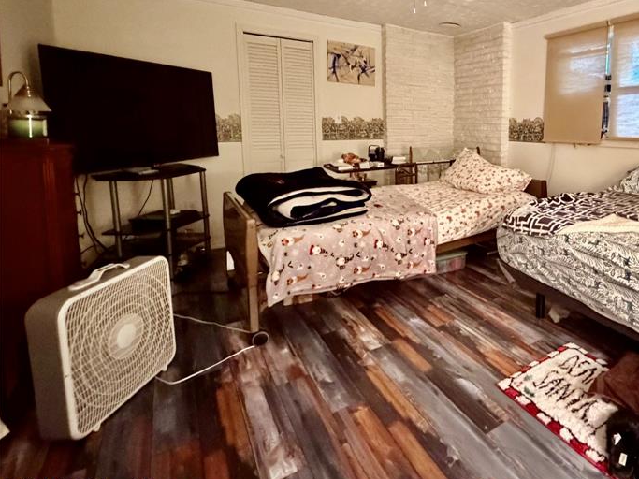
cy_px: 163
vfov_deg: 62.0
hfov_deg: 73.6
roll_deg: -0.3
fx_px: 388
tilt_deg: -5.2
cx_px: 476
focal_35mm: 21
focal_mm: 2.22
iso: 2500
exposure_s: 1/24
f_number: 2.2
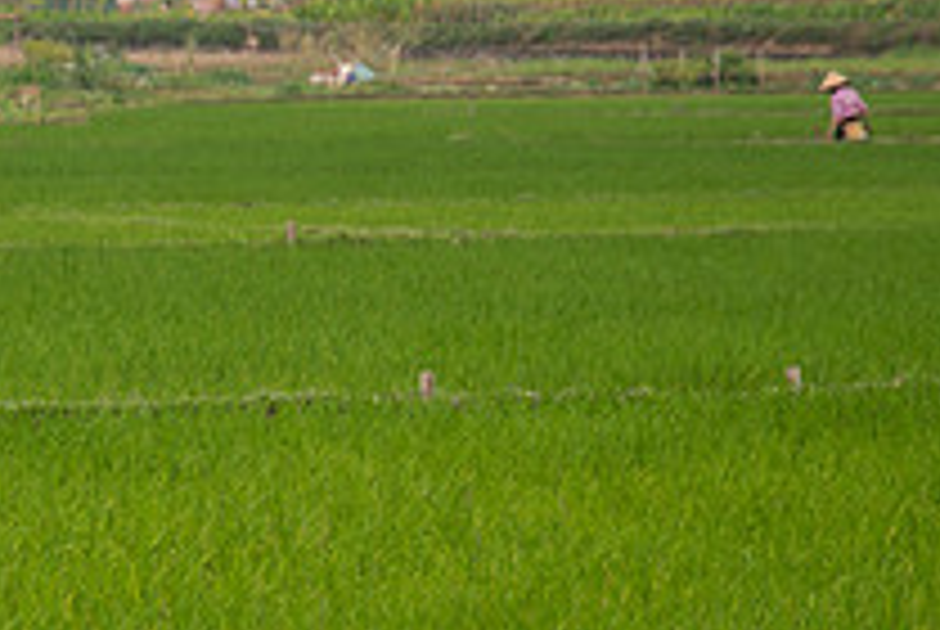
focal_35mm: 291
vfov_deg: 4.7
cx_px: 94
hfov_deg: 7.1
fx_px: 7609
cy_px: 533
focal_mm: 105
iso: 320
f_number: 4
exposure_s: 1/250
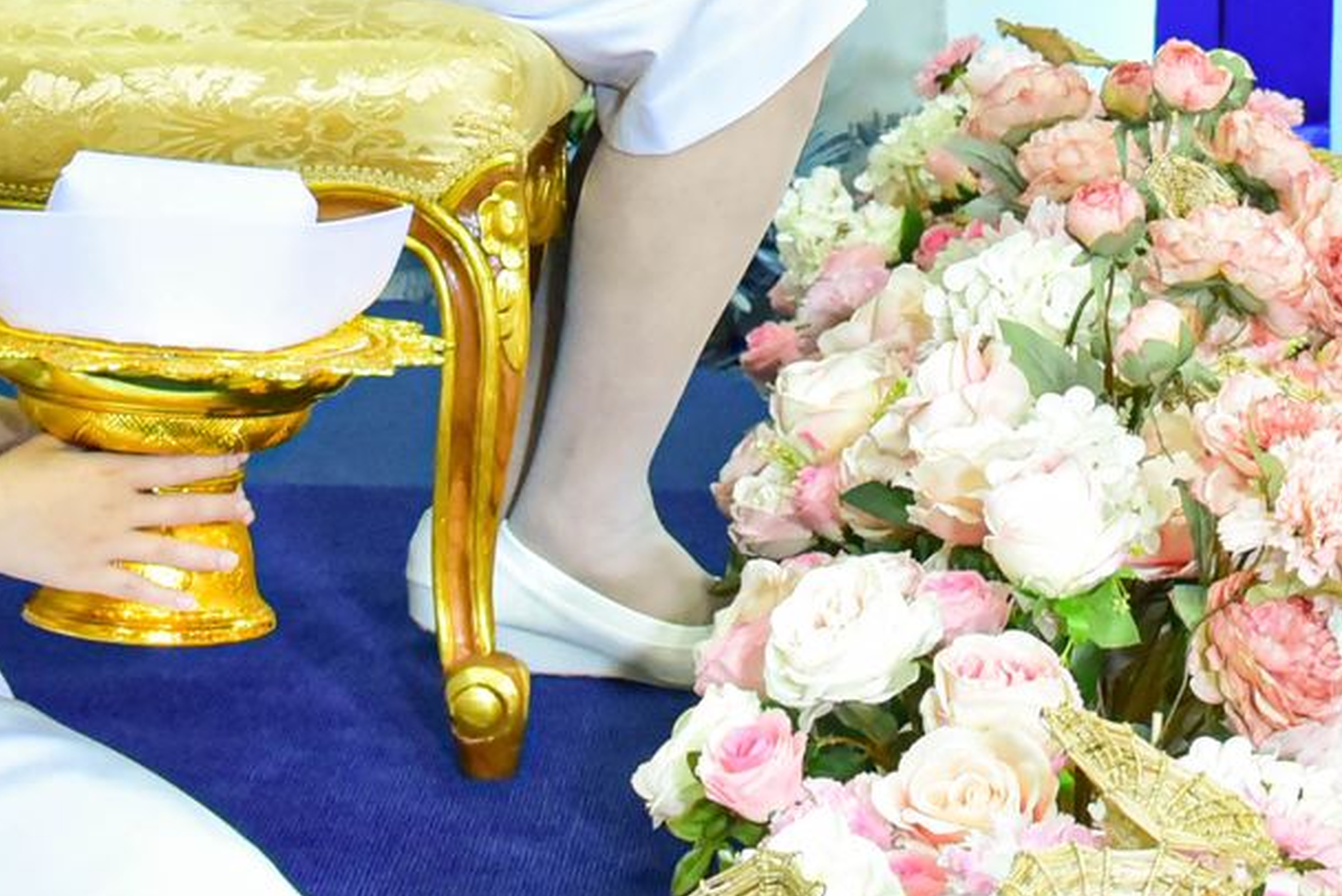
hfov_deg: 13.8
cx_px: 1082
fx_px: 5519
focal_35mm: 148
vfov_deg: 9.1
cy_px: -359
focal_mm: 36
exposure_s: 1/160
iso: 4000
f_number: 5.6
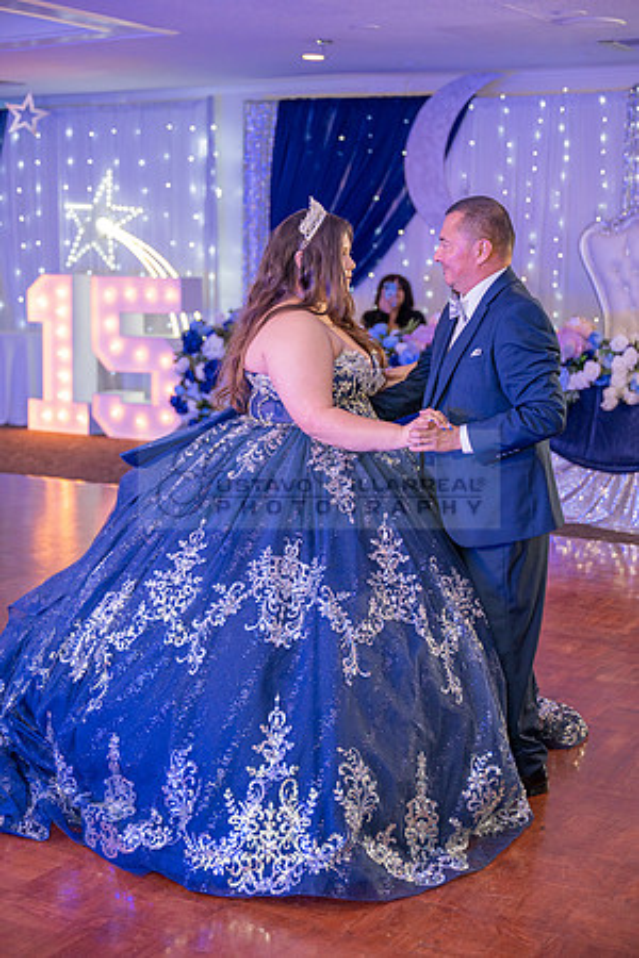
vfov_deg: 37.5
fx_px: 1411
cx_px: 320
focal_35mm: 53
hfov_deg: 25.5
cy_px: 479
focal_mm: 53
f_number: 2.8
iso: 1250
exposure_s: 1/200
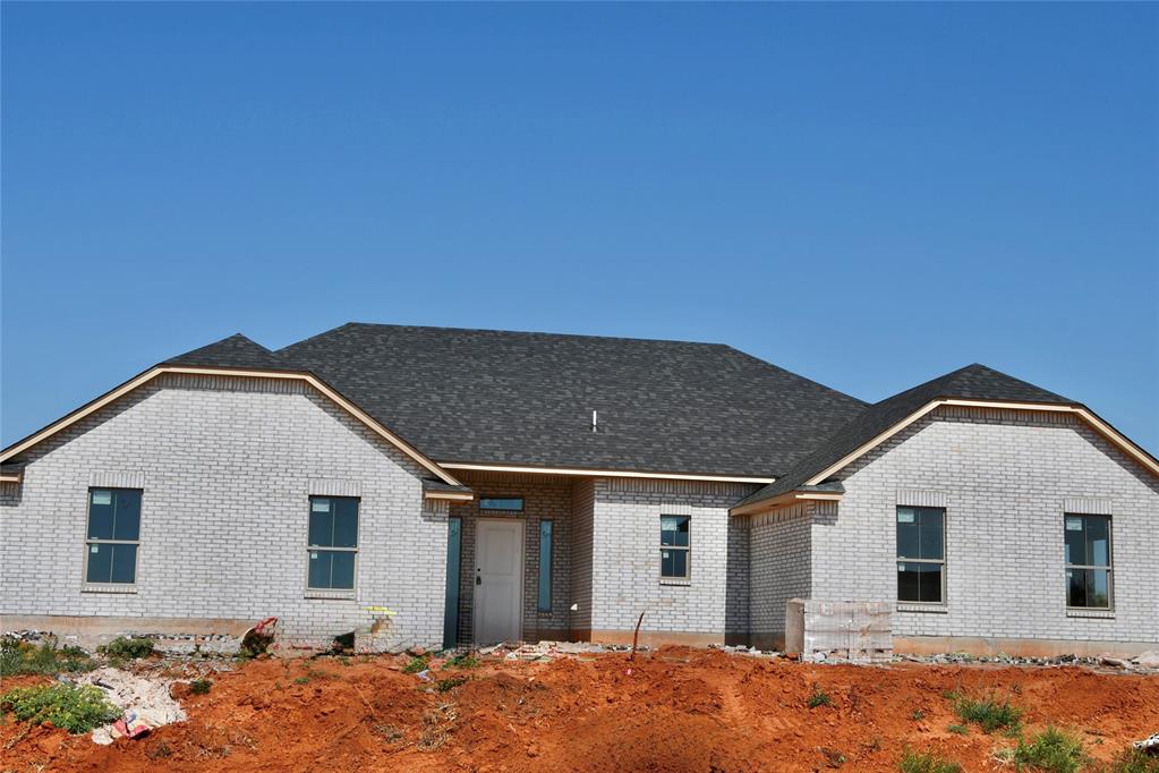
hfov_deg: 42.7
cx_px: 580
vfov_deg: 29.2
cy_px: 386
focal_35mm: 46
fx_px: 1481
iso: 100
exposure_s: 1/500
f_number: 11
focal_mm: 23
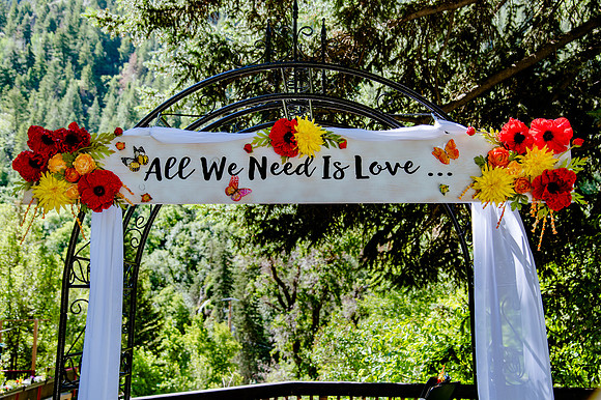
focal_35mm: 41
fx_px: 690
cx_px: 299
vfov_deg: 32.3
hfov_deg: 47.1
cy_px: 193
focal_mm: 40
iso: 125
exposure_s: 1/200
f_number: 5
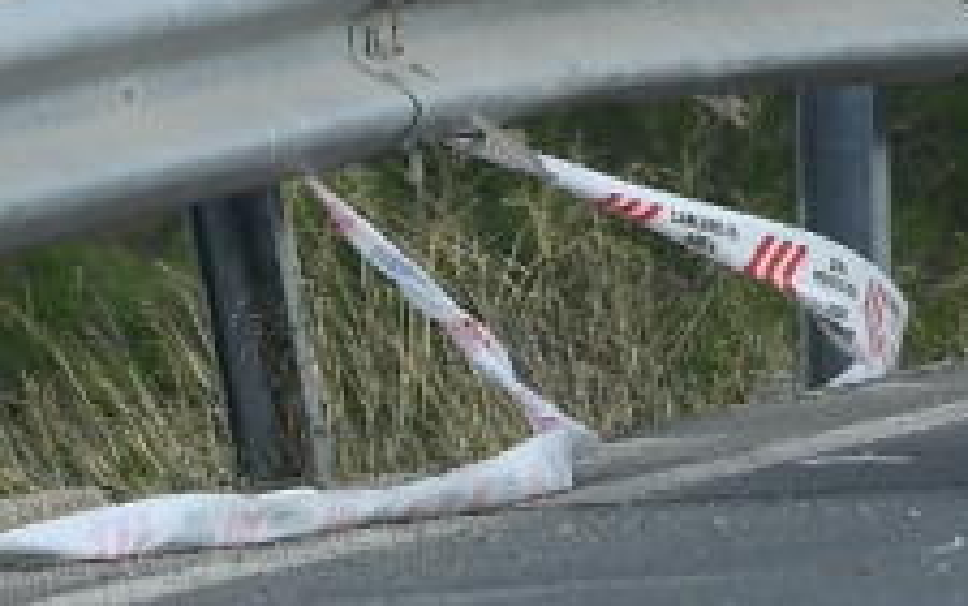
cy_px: -799
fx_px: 24922
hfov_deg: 2.2
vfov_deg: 1.4
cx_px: 1678
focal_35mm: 944
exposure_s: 1/1600
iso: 400
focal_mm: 116
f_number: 4.5
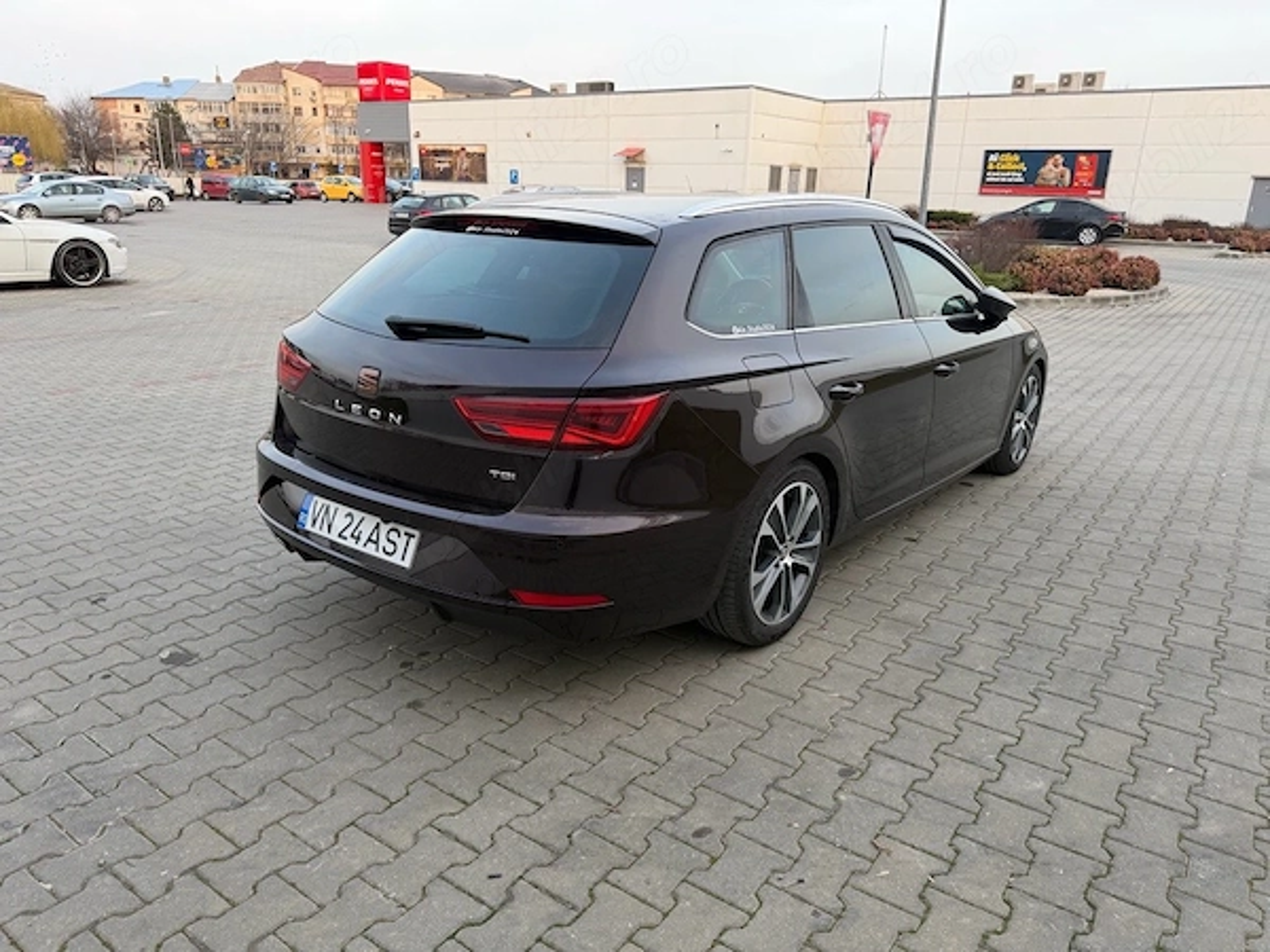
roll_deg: -1.6
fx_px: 881
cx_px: 635
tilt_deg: -18.0
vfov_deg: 56.8
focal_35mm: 24
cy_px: 476
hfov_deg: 71.6
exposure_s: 1/178
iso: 100
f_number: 1.78
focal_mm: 6.76
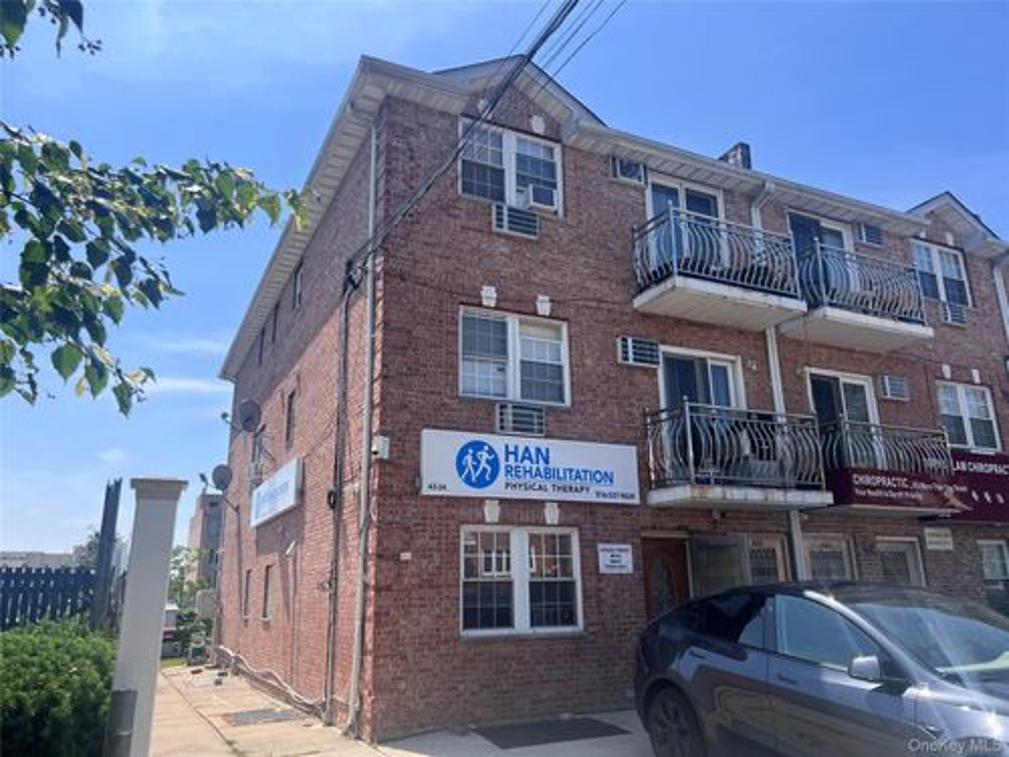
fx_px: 758
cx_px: 504
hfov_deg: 67.3
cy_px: 378
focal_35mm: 26
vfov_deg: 53.1
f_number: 1.5
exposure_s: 1/3077
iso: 50
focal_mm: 5.7
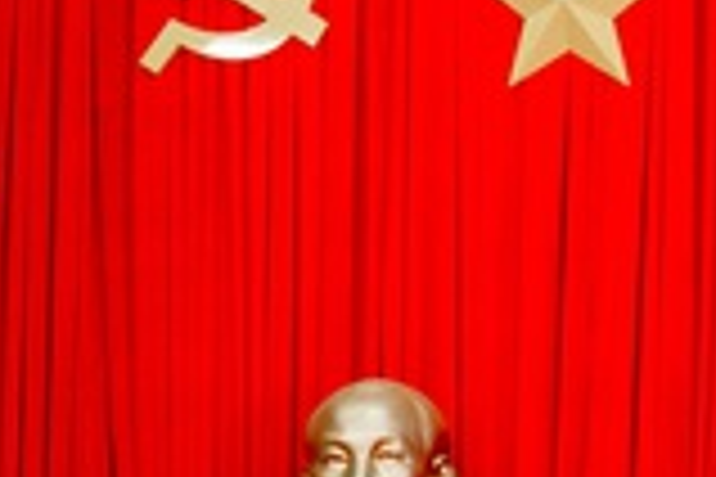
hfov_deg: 12.0
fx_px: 3122
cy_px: 596
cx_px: 1306
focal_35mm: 157
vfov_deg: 8.6
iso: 800
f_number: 4
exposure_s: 1/100
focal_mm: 39
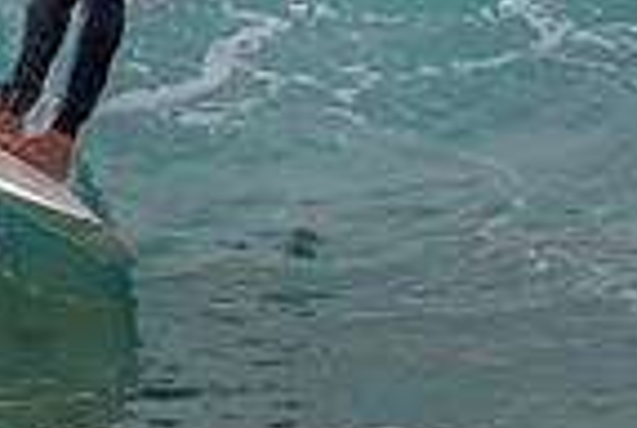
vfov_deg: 0.4
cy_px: -145
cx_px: 290
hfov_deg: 0.6
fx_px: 57361
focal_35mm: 3235
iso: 1250
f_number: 11
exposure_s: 1/2000
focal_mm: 800
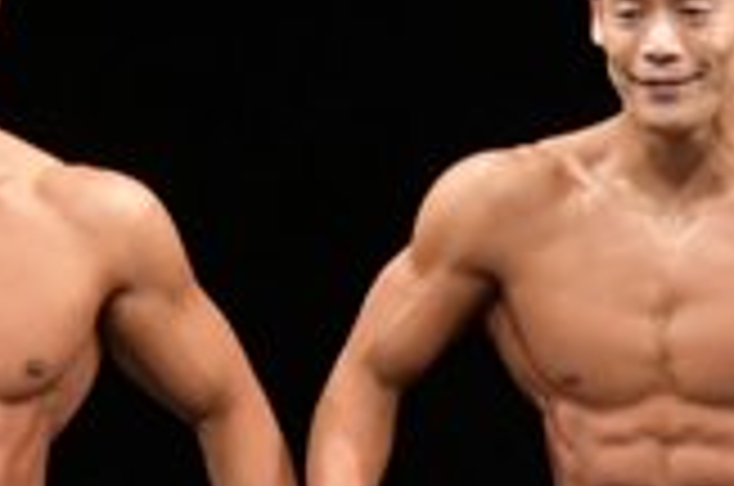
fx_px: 24683
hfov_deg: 1.7
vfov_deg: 1.1
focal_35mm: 1213
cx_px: 187
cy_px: 585
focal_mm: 170
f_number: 5.6
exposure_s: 1/400
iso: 3200
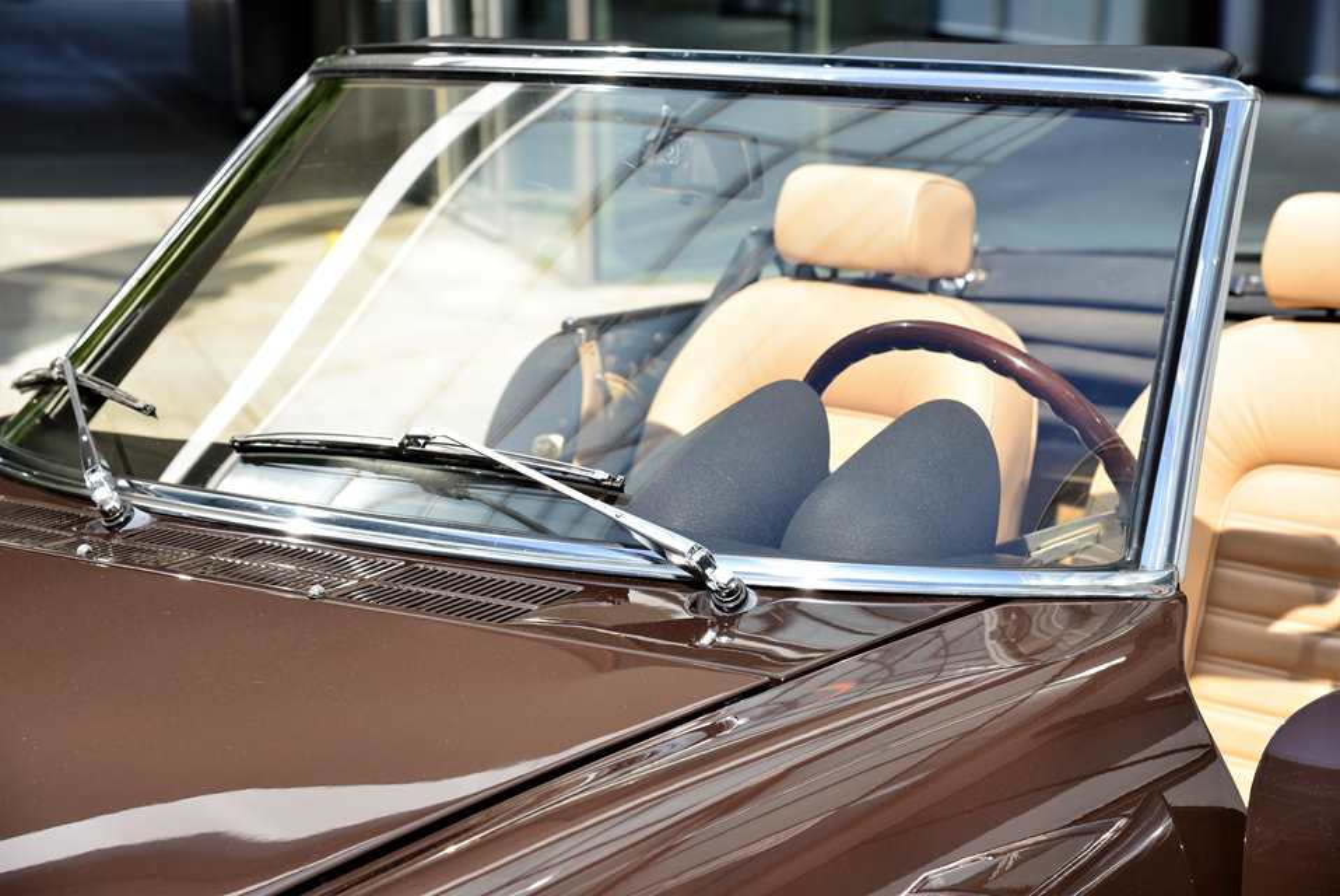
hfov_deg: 21.4
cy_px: 448
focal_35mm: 95
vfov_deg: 14.4
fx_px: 3538
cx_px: 670
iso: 125
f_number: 8
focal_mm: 95
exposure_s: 1/125
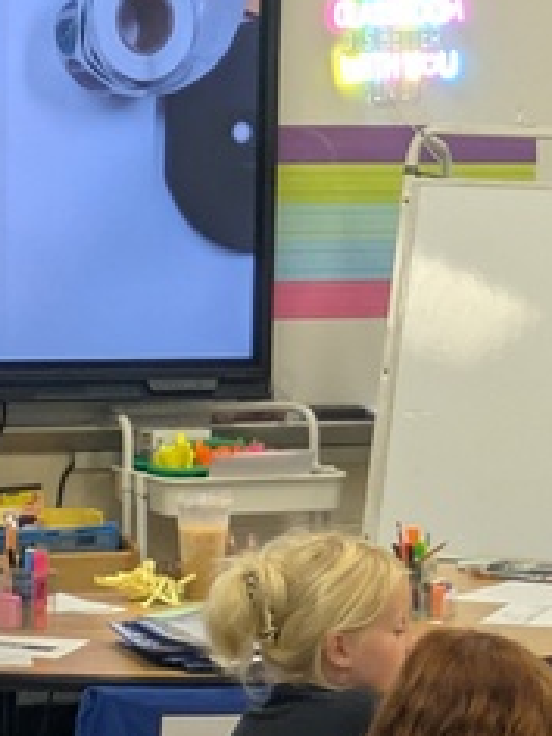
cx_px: 416
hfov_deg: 6.7
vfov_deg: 8.8
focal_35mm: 221
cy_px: 982
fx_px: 4699
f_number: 1.89
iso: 150
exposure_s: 1/120
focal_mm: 5.43
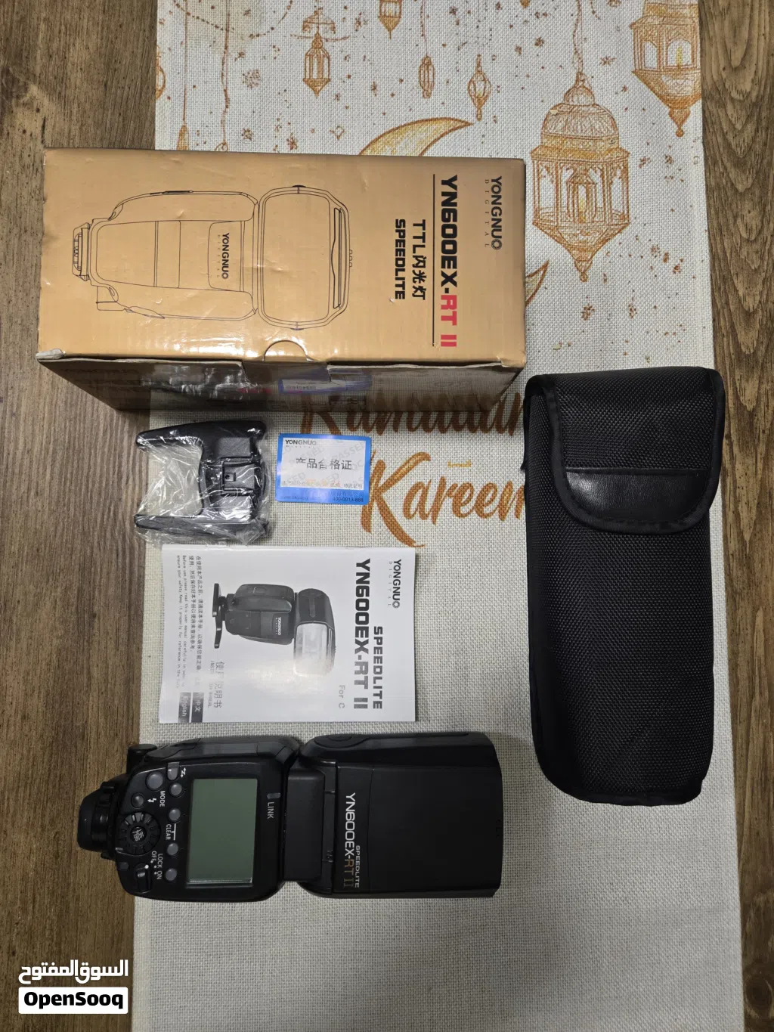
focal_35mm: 23
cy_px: 516
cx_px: 387
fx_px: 686
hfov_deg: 58.9
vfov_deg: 73.9
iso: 320
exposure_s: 1/100
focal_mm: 5.4
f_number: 1.8
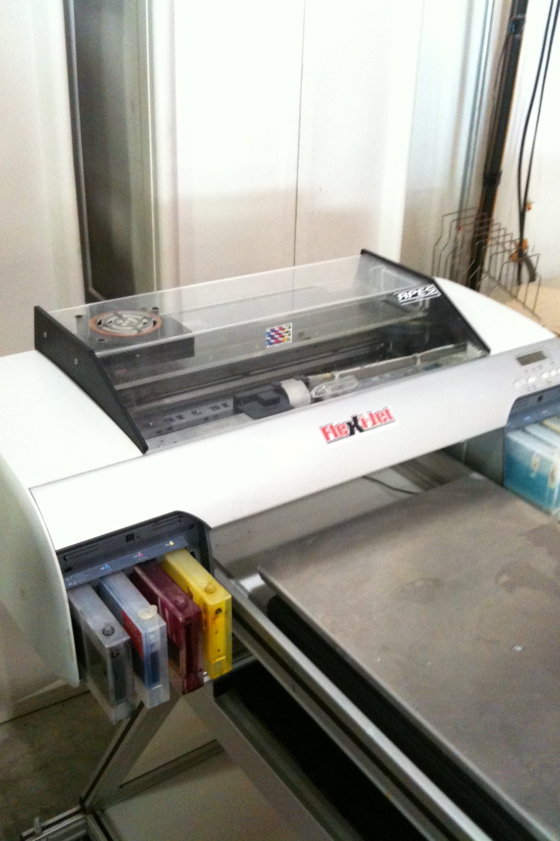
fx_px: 863
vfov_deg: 51.9
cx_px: 314
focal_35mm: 37
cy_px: 415
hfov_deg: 35.9
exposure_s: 1/17
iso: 320
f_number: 2.8
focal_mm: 3.85
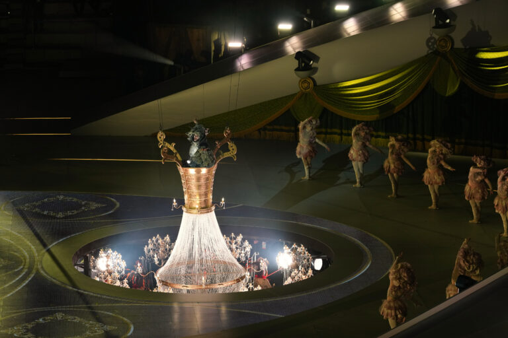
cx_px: 254
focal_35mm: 137
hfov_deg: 15.0
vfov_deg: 10.0
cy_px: 169
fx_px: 1933
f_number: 2.8
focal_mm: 137
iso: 1250
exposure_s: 1/500
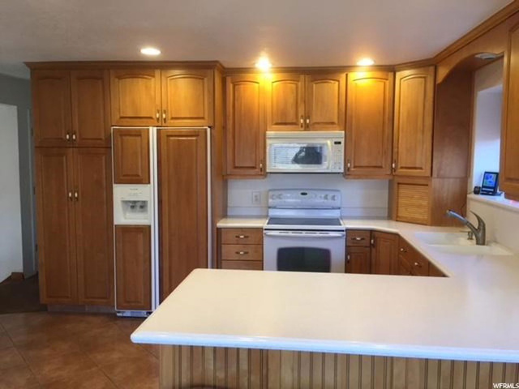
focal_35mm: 29
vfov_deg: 48.2
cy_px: 194
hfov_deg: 61.7
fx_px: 435
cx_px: 260
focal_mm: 4.15
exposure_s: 1/30
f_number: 2.2
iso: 50
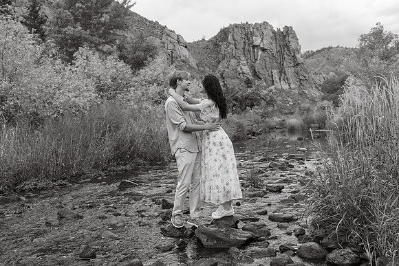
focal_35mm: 35
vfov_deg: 37.9
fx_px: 388
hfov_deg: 54.4
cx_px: 200
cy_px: 133
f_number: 3.5
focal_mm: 35
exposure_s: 1/250
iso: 320
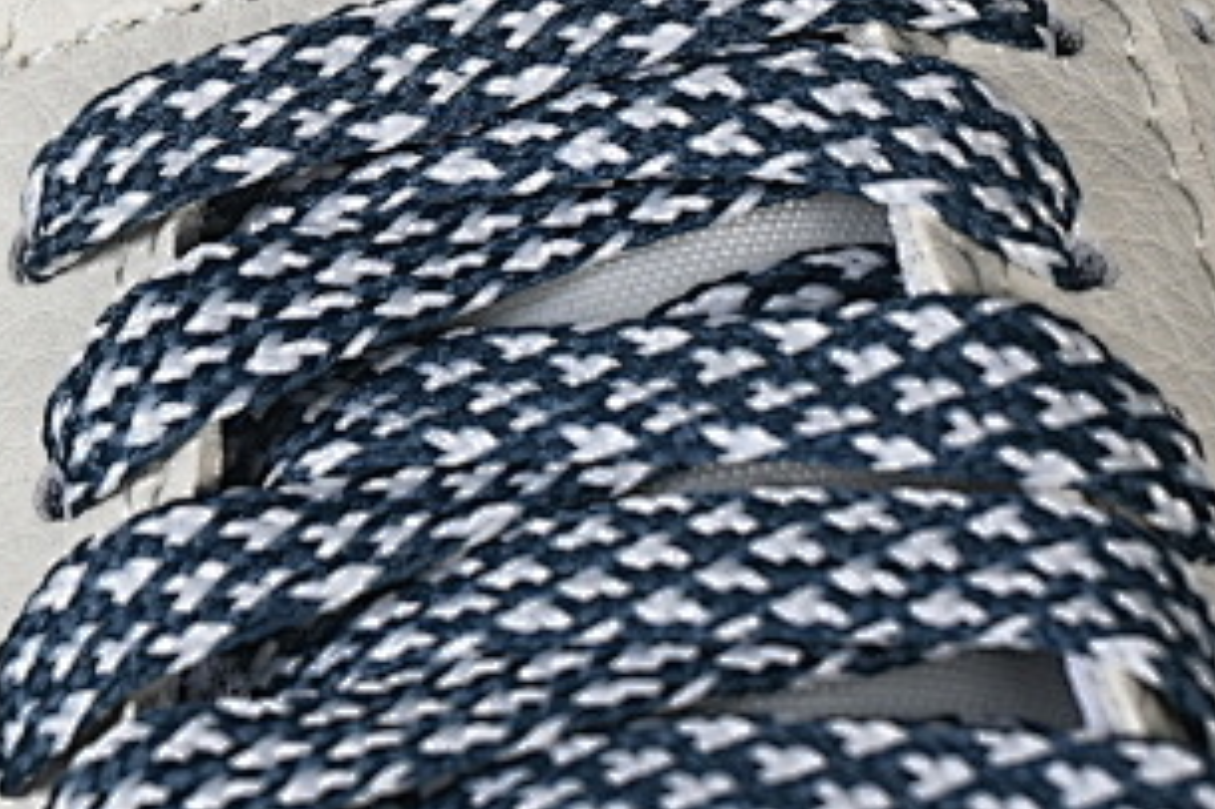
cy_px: -108
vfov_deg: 5.1
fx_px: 8972
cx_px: 239
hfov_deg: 7.7
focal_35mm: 266
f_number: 7.1
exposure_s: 1/80
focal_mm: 50
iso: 160
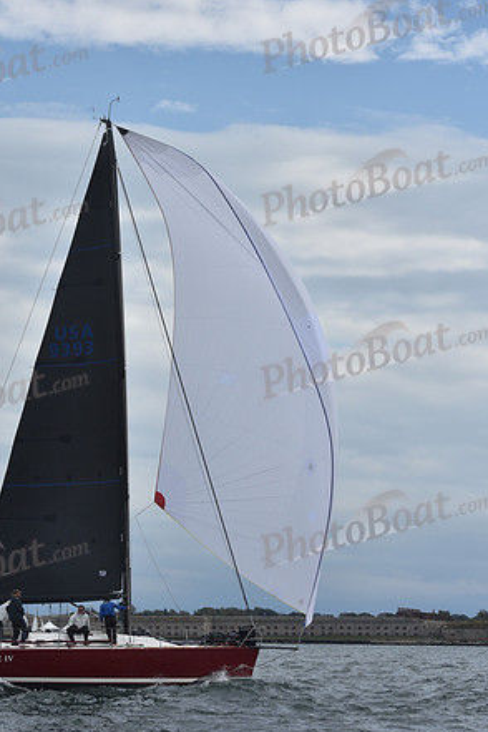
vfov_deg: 22.1
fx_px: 1871
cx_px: 175
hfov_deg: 14.8
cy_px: 294
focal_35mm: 92
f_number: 10
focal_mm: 70
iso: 320
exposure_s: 1/1000
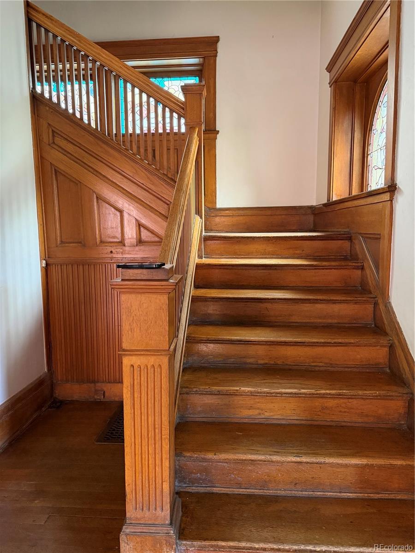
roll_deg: +0.8
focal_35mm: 24
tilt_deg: -7.3
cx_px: 208
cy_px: 276
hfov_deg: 56.8
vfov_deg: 71.6
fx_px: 384
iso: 800
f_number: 1.78
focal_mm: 6.76
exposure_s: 1/60
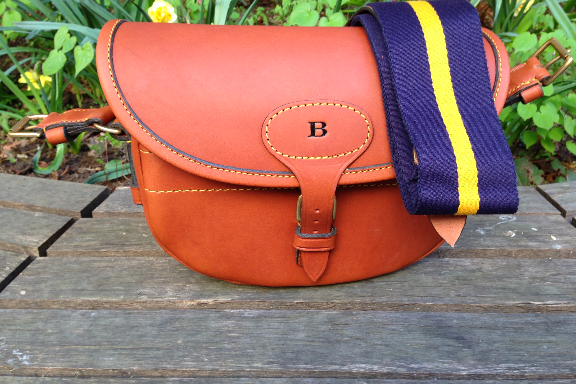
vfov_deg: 37.8
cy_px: 165
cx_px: 290
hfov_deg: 54.4
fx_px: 560
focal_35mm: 35
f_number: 2.4
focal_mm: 4.13
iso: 64
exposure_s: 1/30
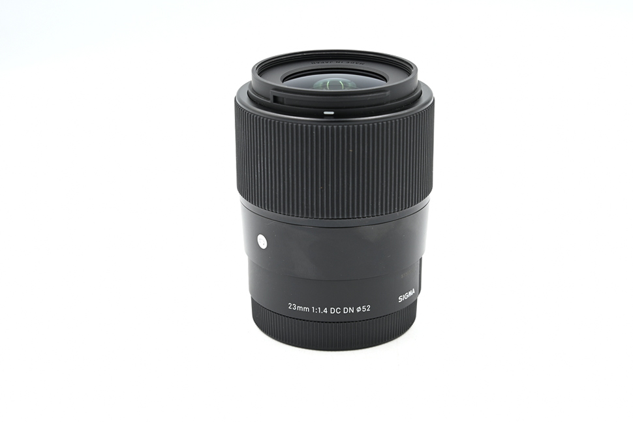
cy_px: 211
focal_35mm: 74
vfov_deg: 18.4
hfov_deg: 27.3
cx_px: 316
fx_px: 1301
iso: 200
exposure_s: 1/30
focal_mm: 74
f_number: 11
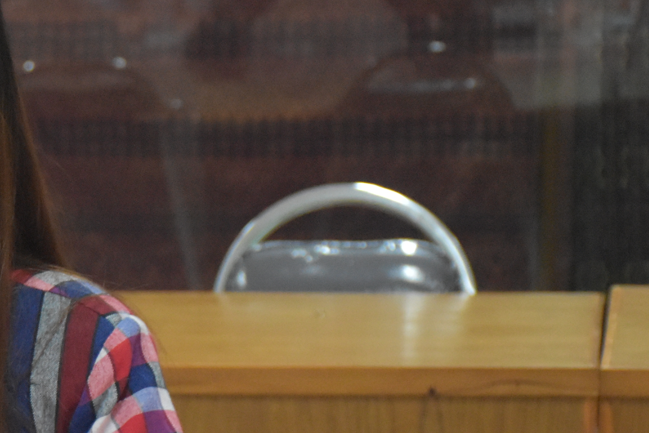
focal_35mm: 268
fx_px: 4831
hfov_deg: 7.6
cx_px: -224
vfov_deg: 5.1
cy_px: 369
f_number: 5
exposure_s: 1/125
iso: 3200
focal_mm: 60
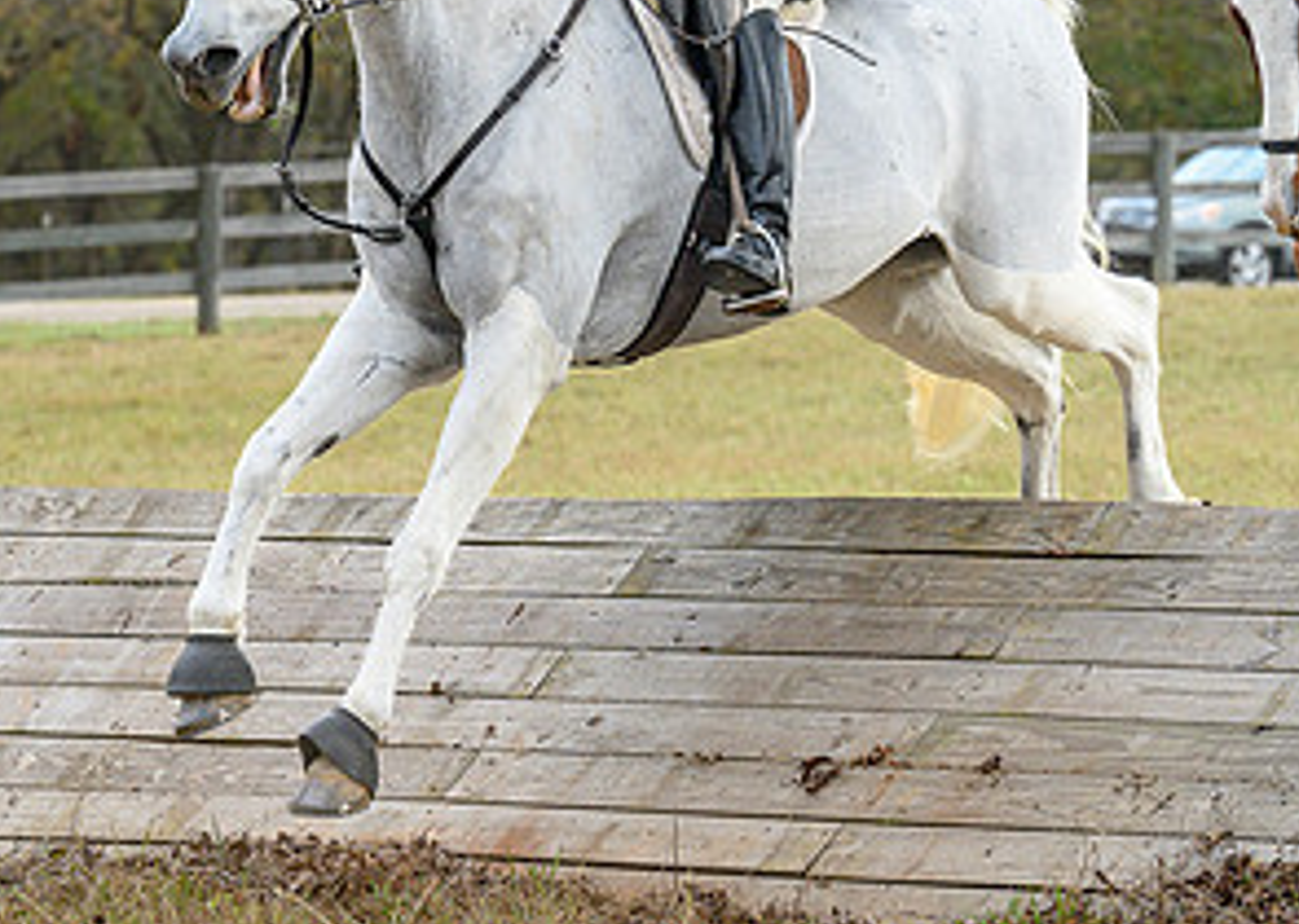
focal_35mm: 231
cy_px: 234
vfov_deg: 6.2
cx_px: 552
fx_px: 8512
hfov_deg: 8.7
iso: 640
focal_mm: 90
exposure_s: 1/1000
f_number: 3.5
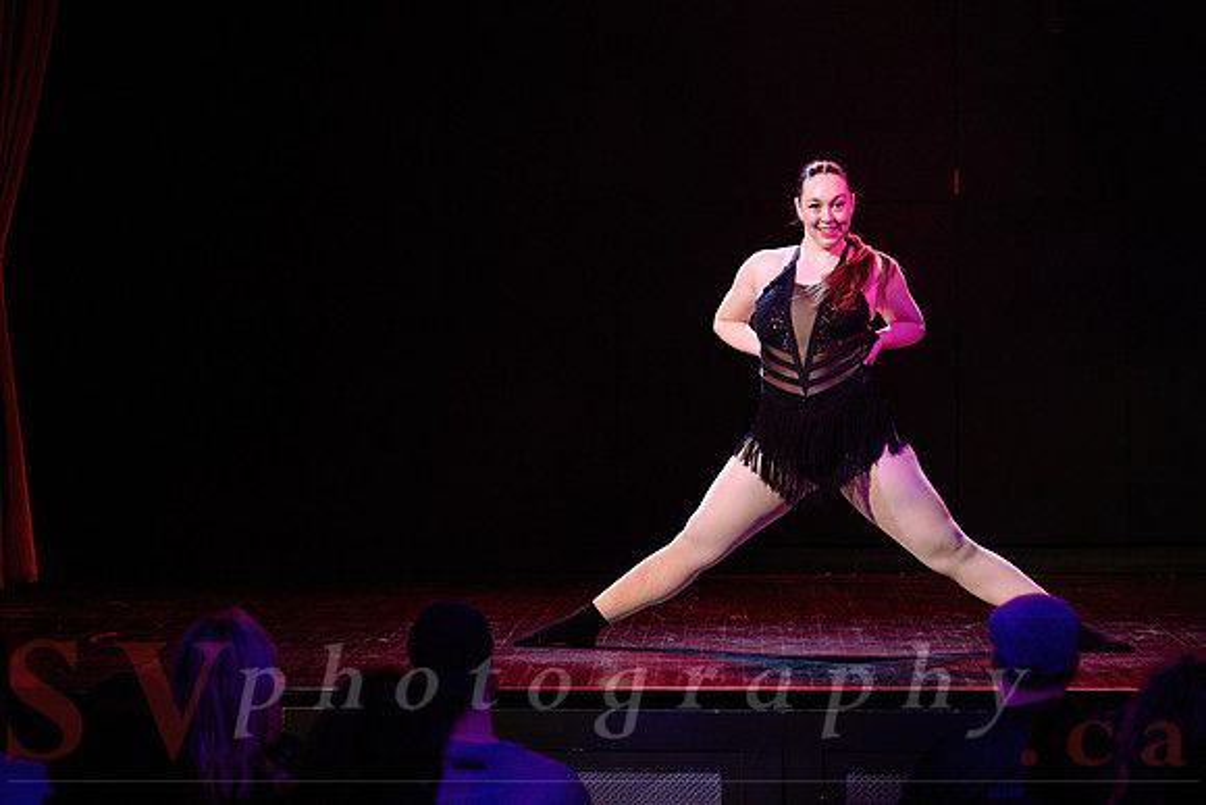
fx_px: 5136
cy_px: 396
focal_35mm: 153
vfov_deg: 9.0
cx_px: 593
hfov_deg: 13.4
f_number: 2.8
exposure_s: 1/250
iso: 1600
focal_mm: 122
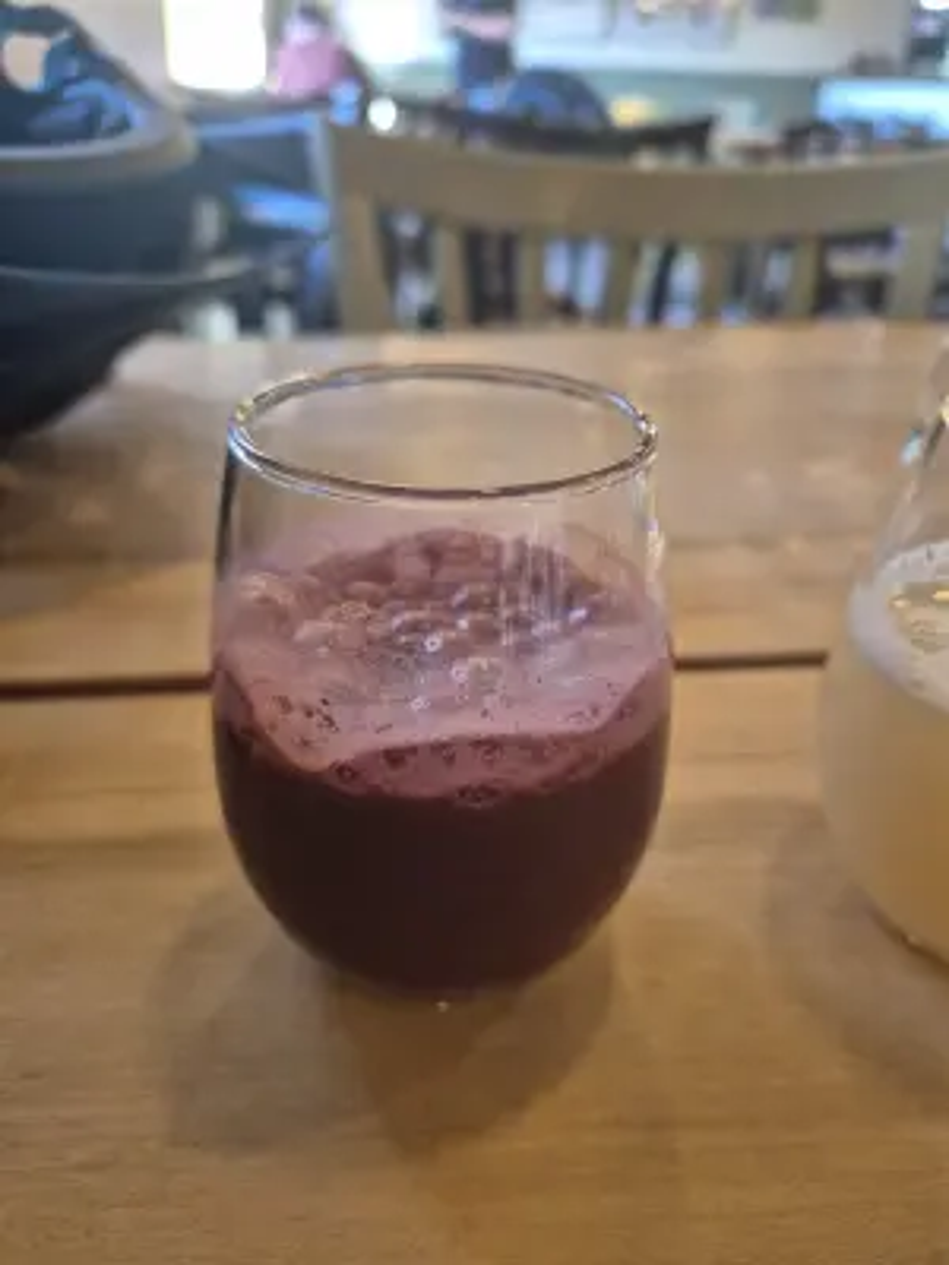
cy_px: 632
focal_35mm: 23
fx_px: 841
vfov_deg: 73.9
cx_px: 474
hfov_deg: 58.9
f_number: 1.8
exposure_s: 1/120
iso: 500
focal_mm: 5.4
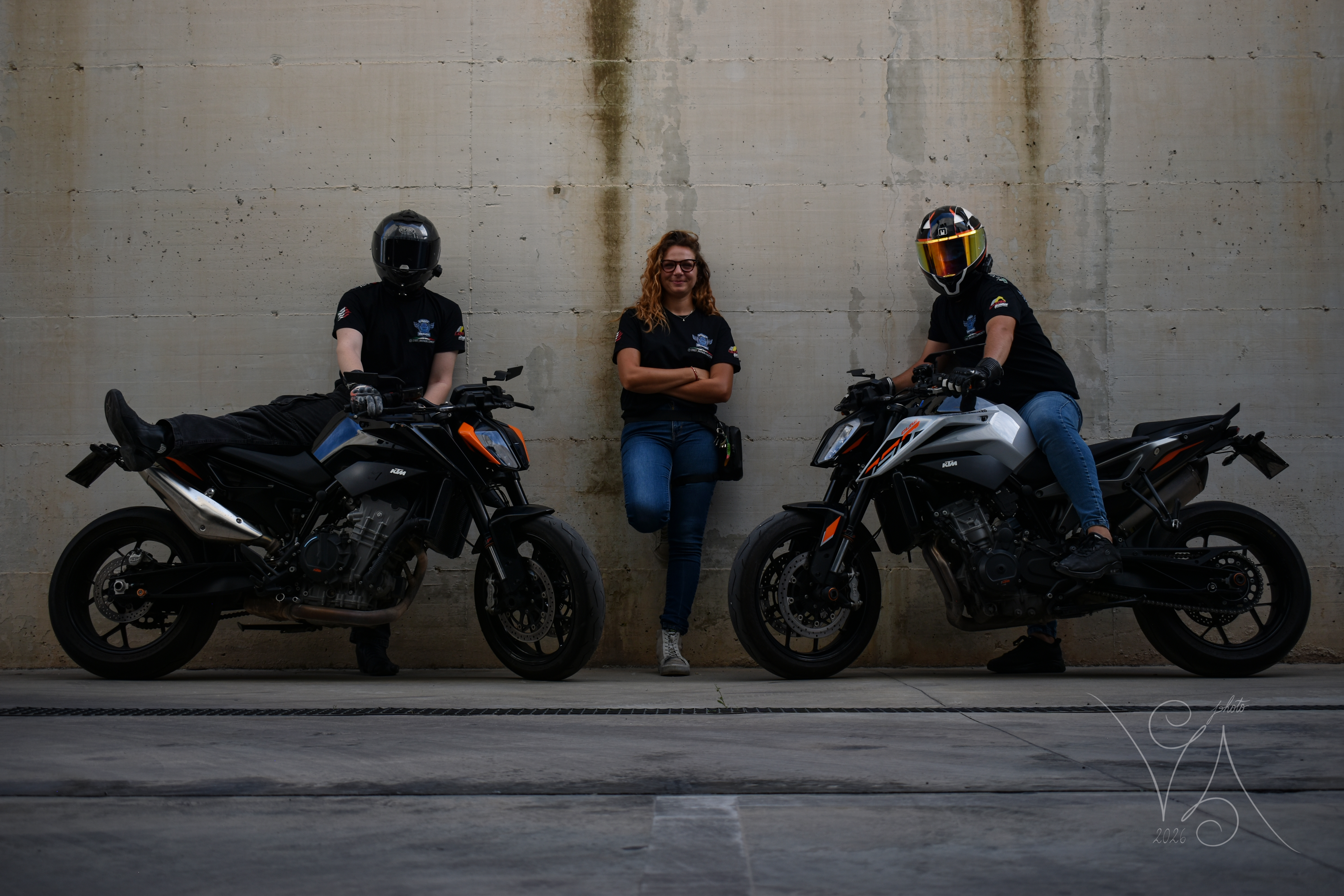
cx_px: 672
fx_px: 1680
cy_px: 448
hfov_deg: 43.6
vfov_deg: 29.9
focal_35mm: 45
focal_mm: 30
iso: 100
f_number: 4.5
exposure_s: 1/250
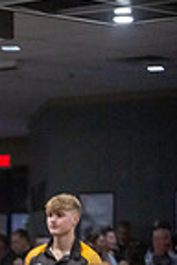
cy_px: 392
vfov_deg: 9.2
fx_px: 1608
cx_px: -55
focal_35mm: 218
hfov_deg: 6.3
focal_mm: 70
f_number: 2.8
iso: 4000
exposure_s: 1/1000
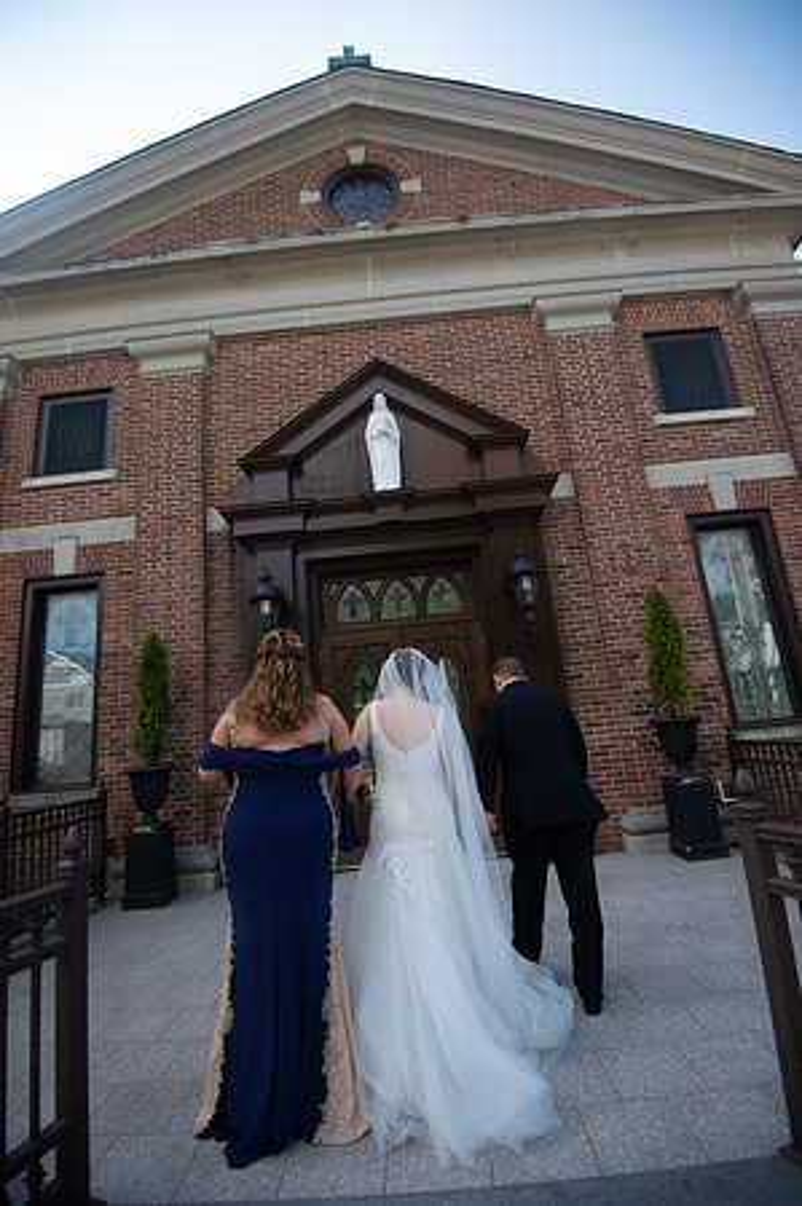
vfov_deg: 96.8
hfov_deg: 73.6
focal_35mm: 16
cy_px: 603
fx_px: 536
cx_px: 401
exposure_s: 1/1250
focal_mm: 16
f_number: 4
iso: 400
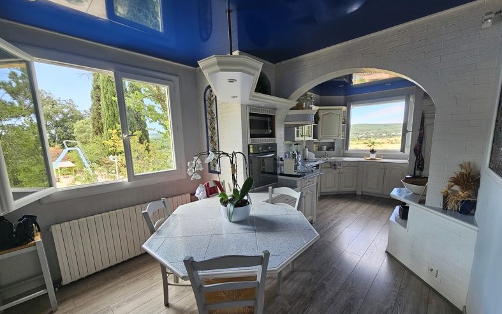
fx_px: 192
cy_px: 174
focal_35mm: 14
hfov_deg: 105.3
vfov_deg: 78.4
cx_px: 255
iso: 100
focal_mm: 2.2
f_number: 2.2
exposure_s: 1/190
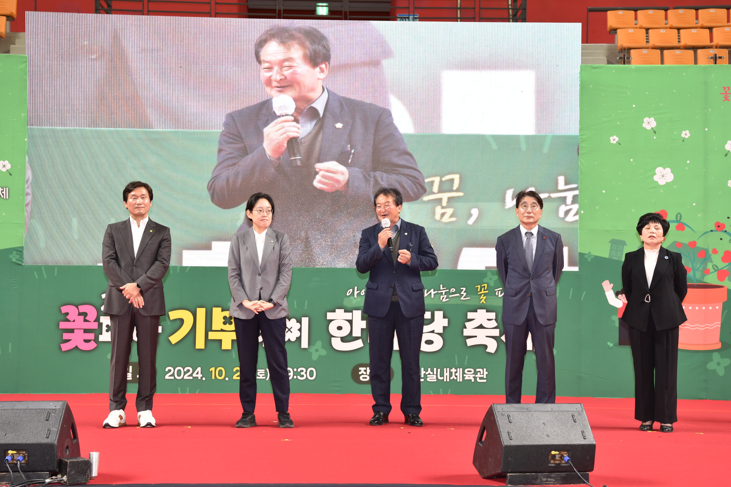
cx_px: 366
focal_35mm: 60
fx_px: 1218
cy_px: 244
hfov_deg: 33.4
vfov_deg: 22.6
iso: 800
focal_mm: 60
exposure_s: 1/125
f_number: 5.6
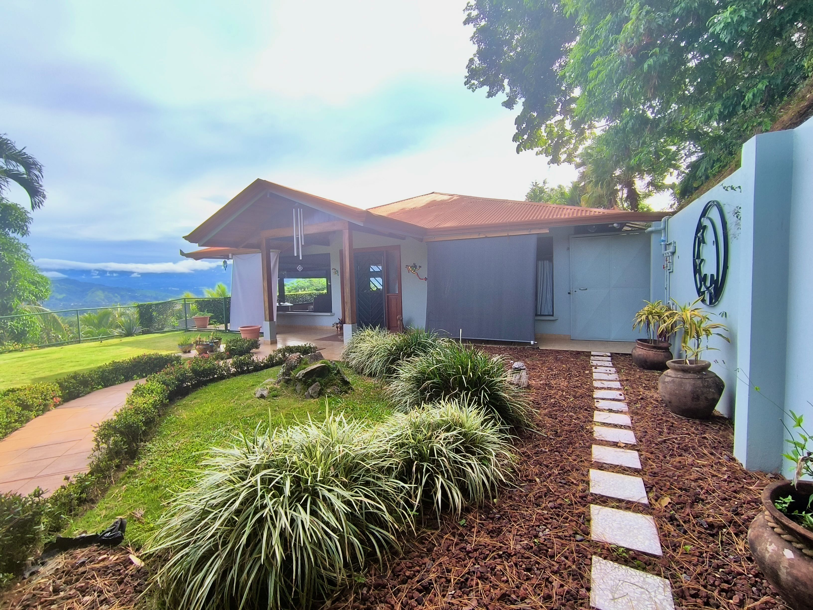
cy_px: 305
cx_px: 406
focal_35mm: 16
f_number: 2.2
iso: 50
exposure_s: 1/419
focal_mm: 1.65
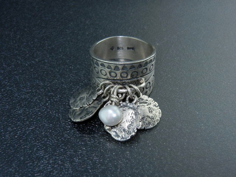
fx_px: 464
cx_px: 118
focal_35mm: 68
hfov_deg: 28.6
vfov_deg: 21.6
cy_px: 88
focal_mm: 12.2
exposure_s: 1/30
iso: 206
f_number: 4.1
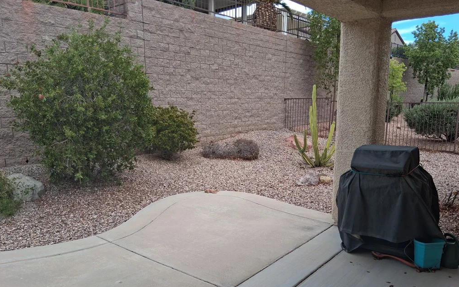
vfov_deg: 44.4
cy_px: 168
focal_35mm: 28
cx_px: 231
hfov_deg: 66.5
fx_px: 350
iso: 25
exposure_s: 1/233
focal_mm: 3.98
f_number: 1.8
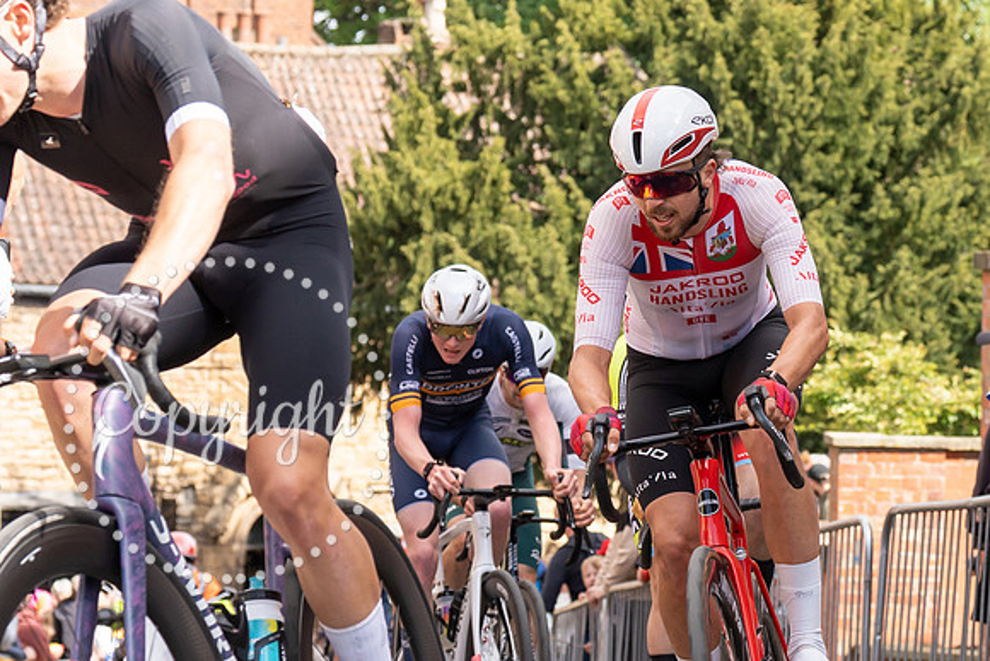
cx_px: 798
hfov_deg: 12.7
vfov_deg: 8.5
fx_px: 4421
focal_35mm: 161
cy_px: 114
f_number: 5
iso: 320
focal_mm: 70
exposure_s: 1/1000
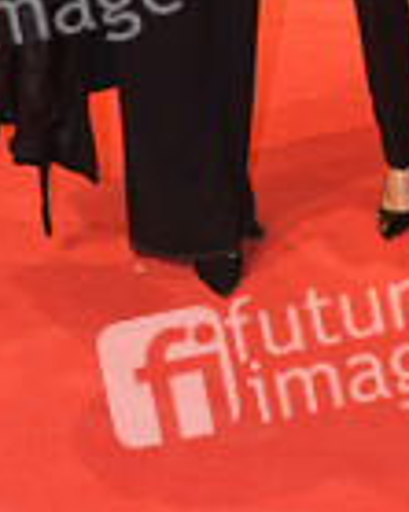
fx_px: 1636
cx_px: 394
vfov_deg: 16.6
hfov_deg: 14.1
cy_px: -192
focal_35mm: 108
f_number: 5
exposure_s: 1/250
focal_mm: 40
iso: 1250
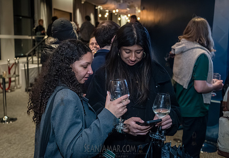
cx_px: 96
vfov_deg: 33.9
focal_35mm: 40
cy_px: 69
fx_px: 260
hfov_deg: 47.4
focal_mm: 35
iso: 5000
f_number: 4
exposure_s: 1/400
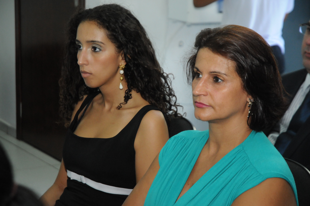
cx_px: 155
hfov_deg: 19.5
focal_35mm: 105
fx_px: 903
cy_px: 103
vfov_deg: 13.0
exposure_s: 1/100
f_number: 4.5
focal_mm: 70
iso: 1600
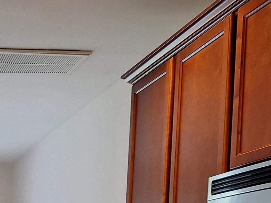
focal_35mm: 82
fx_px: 642
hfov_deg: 21.9
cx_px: -62
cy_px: 335
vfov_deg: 16.0
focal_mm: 5.54
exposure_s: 1/40
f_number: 1.8
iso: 100
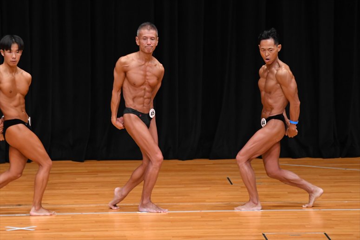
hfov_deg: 7.2
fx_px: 2849
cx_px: 180
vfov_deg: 4.8
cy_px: 120
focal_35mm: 285
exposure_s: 1/400
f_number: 5.6
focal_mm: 190
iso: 3200
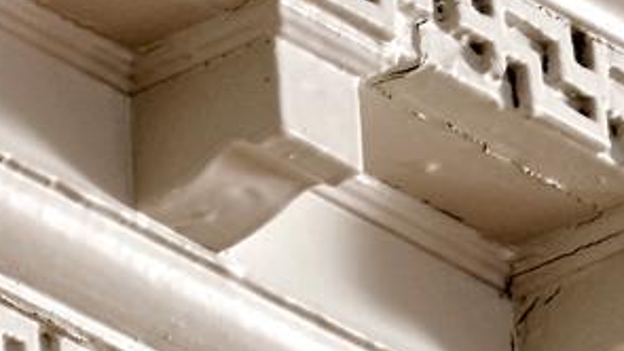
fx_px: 14463
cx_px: -522
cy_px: -579
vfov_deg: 1.4
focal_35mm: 874
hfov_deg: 2.5
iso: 320
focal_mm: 120
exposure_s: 1/125
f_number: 9
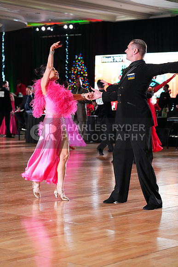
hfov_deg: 15.7
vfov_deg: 23.4
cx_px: 89
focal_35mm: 87
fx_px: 645
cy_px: 134
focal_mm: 87
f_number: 5
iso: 6400
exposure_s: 1/400
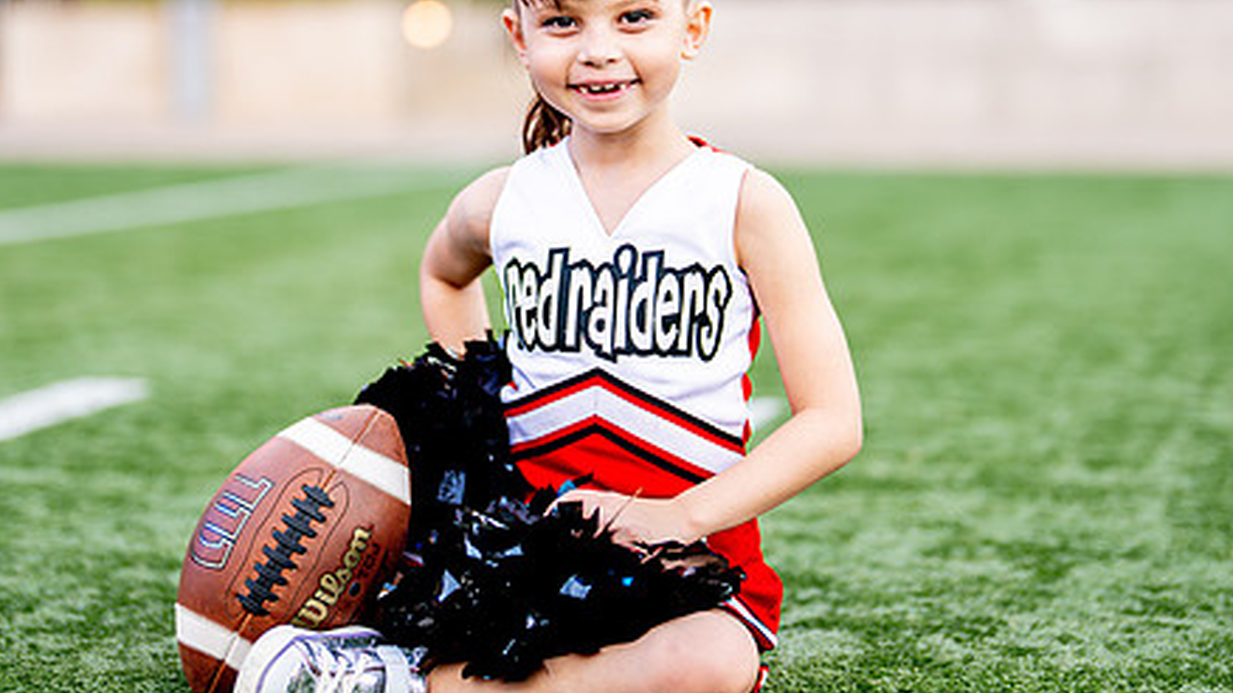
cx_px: 584
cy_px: 168
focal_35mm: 90
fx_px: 2941
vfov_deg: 13.4
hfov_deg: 23.7
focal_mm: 50
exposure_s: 1/320
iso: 125
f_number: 1.2
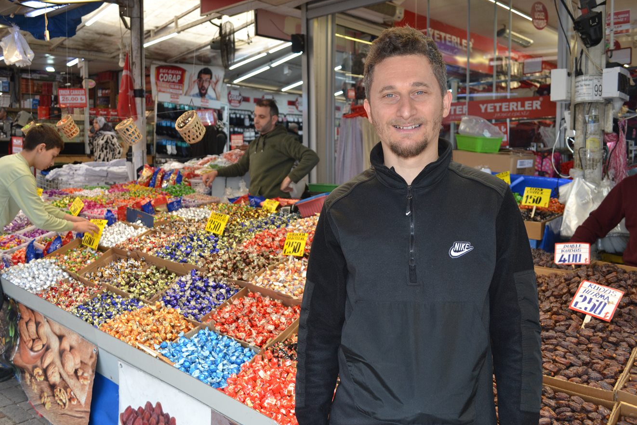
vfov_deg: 42.3
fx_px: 548
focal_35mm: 31
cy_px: 215
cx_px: 314
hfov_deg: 60.3
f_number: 3.8
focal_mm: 20
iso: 360
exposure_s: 1/200
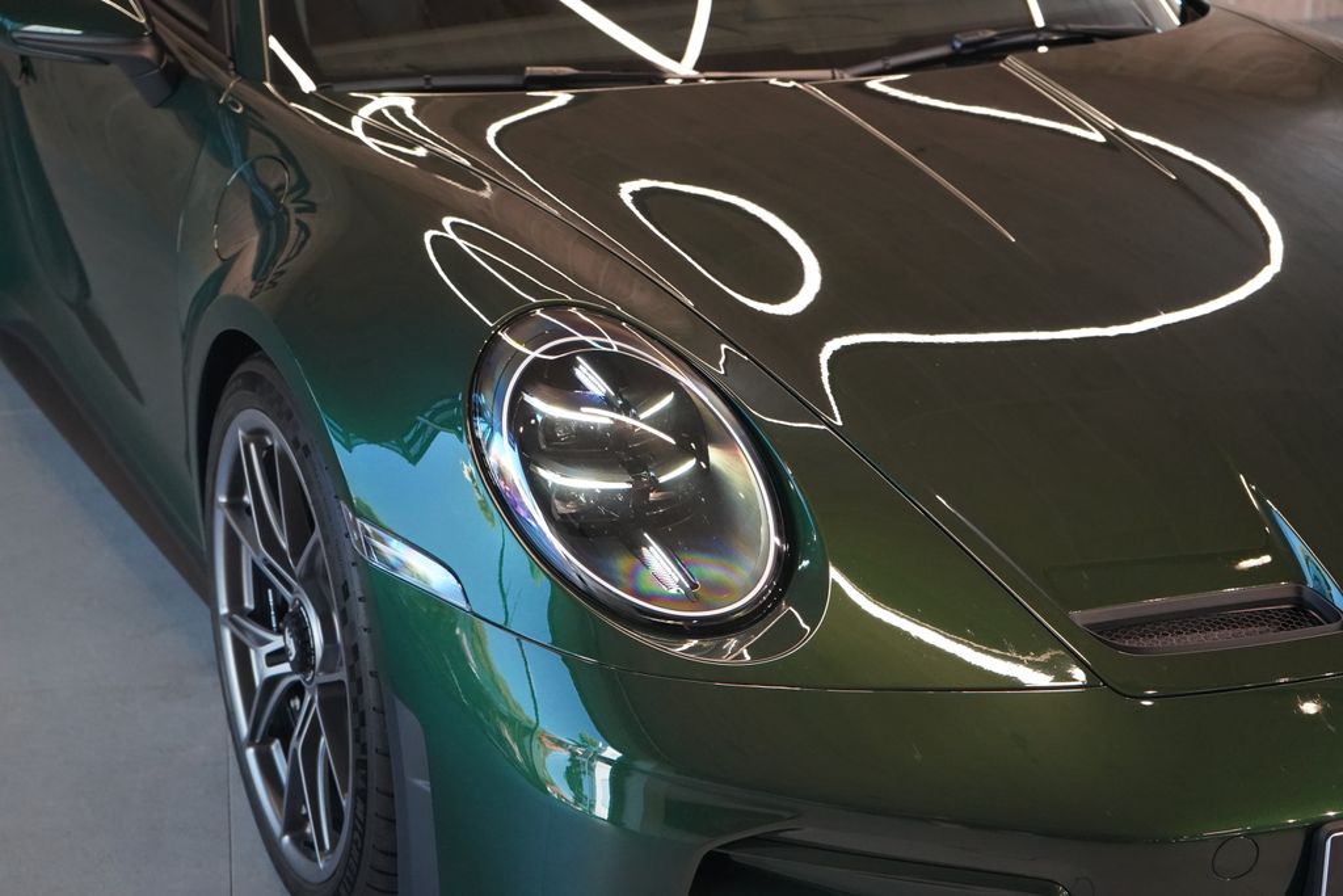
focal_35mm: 66
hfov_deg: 30.5
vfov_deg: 20.6
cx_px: 672
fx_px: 2462
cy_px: 448
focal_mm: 66
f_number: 5.6
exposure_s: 1/160
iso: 6400
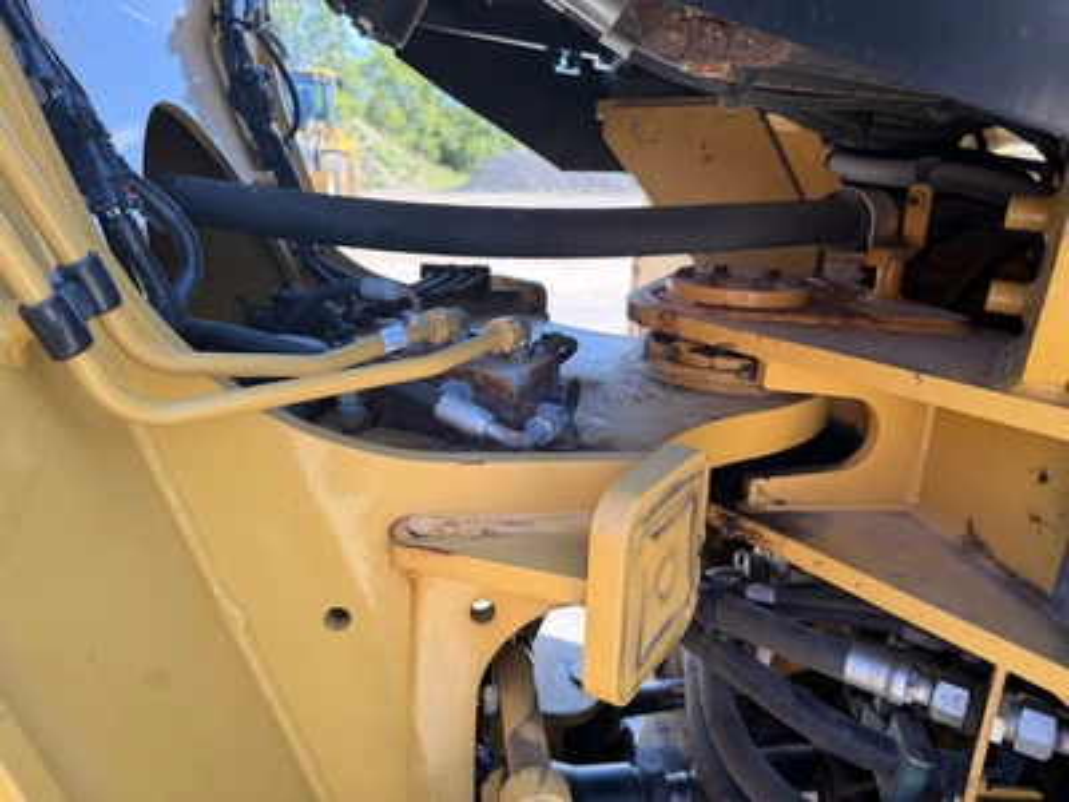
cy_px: 401
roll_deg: -1.4
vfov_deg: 56.8
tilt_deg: -12.7
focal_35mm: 24
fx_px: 741
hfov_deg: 71.6
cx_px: 534
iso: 64
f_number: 1.78
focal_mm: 6.76
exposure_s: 1/246
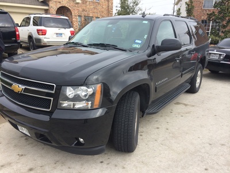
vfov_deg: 46.8
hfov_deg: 60.0
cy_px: 86
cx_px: 115
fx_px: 199
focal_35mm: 30
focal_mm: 4.12
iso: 32
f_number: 2.2
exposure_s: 1/774
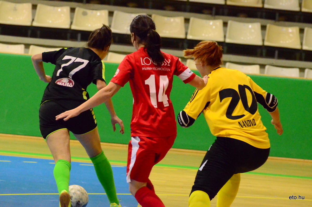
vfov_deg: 5.5
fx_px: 2141
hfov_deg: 8.3
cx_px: 156
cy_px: 104
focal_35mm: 248
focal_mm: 165
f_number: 5.6
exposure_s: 1/400
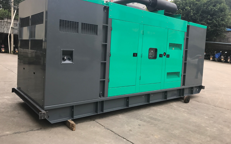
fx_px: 189
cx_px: 115
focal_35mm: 30
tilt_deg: -1.9
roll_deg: -5.2
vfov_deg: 41.7
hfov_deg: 62.9
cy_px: 61
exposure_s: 1/165
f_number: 1.8
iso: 20
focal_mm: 3.99
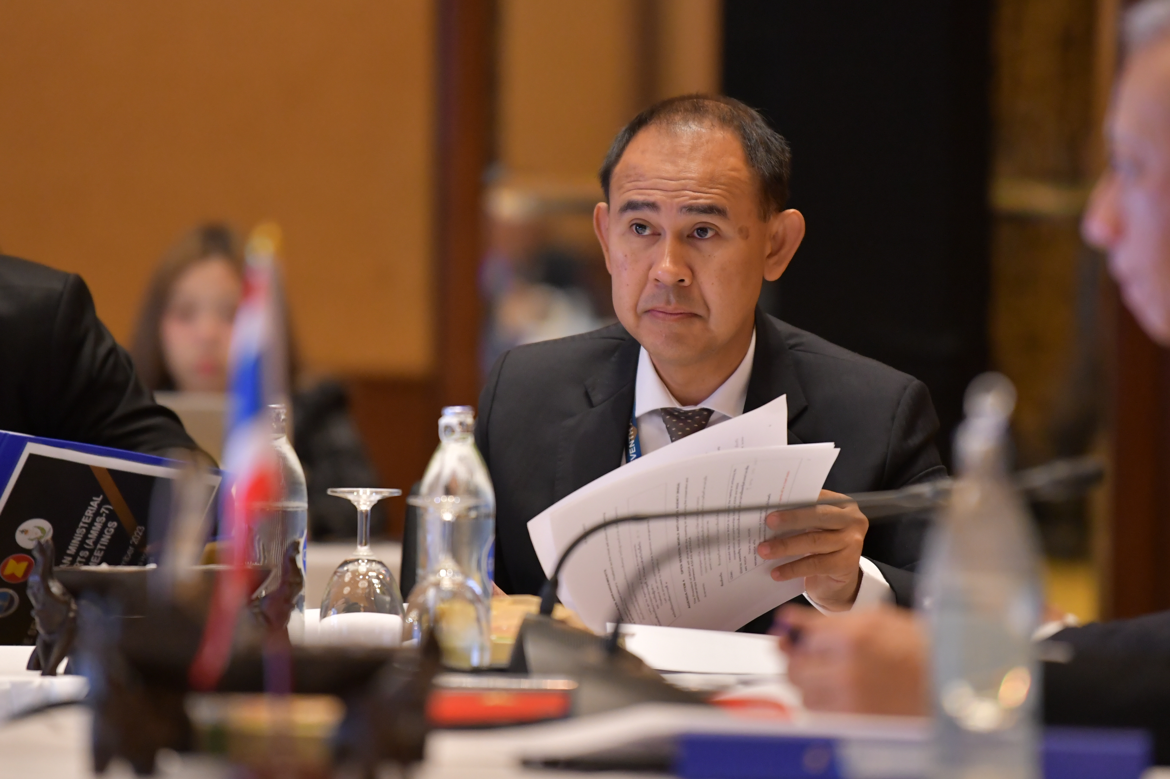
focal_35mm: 300
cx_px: 585
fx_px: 9745
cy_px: 390
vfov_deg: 4.6
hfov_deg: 6.9
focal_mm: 200
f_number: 2.8
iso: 2000
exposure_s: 1/160
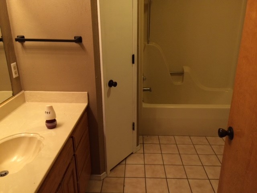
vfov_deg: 48.2
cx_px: 128
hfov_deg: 61.7
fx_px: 215
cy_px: 96
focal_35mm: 29
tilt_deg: -20.5
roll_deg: +1.1
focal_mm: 4.15
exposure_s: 1/30
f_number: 2.2
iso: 160
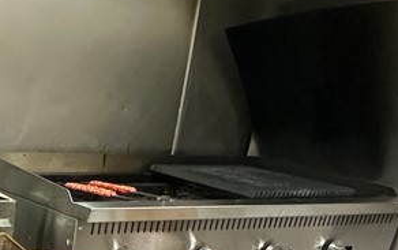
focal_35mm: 52
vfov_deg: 21.7
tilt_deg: -24.1
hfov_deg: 34.0
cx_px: -33
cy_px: 351
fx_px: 564
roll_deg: -2.9
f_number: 2.2
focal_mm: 2.22
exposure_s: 1/60
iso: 500
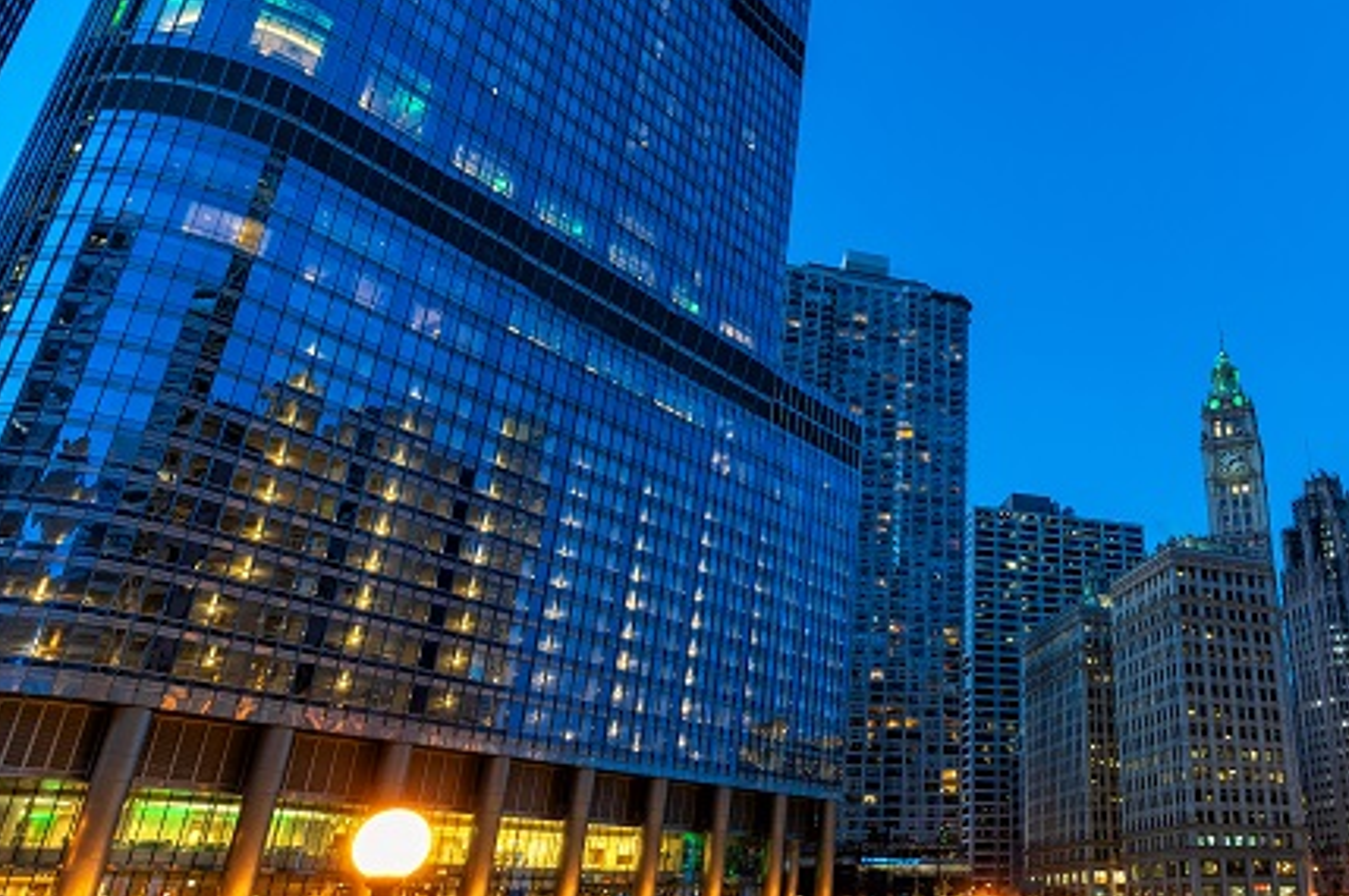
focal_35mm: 28
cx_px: 1025
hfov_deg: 61.5
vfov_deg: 46.3
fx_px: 1048
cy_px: 421
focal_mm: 12
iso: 100
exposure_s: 2
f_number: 8
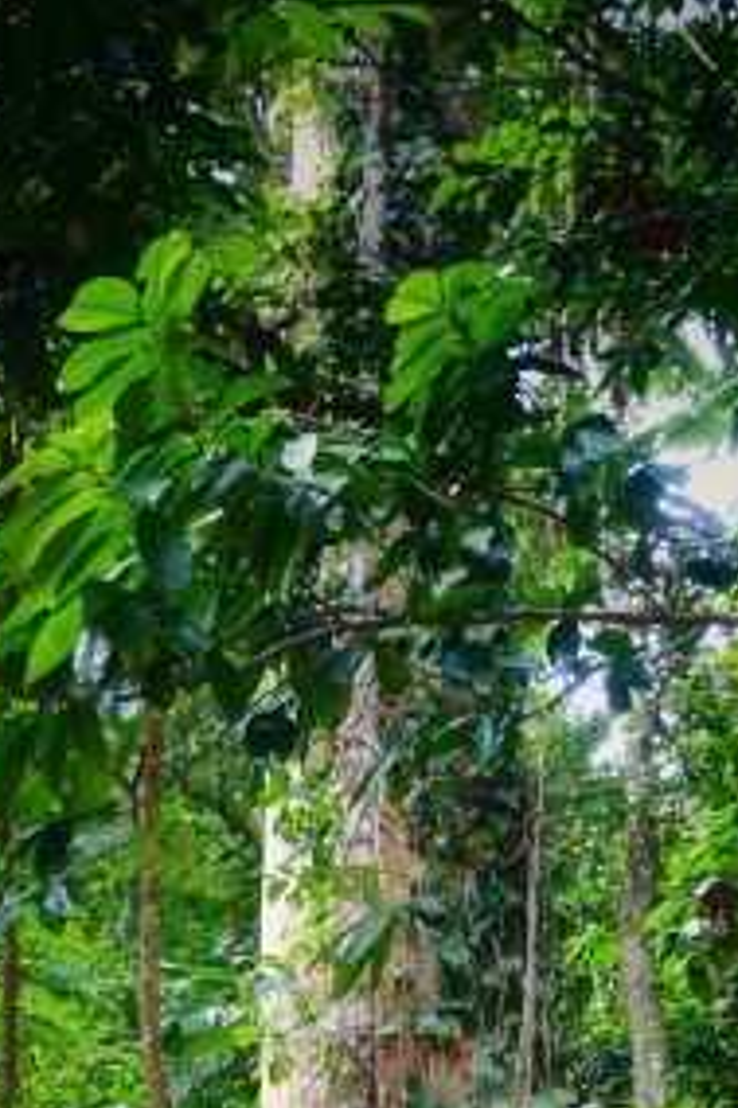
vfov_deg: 25.2
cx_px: 348
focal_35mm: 76
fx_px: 2340
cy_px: 1135
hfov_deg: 17.9
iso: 640
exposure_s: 1/80
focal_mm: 13.1
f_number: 3.7
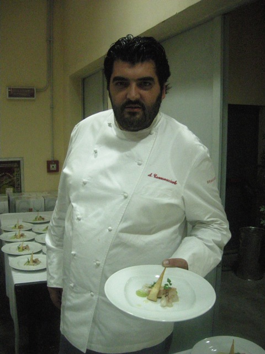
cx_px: 132
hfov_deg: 39.7
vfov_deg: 51.4
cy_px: 177
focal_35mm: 36
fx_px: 367
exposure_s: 1/125
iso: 1283
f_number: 2.7
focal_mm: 7.5
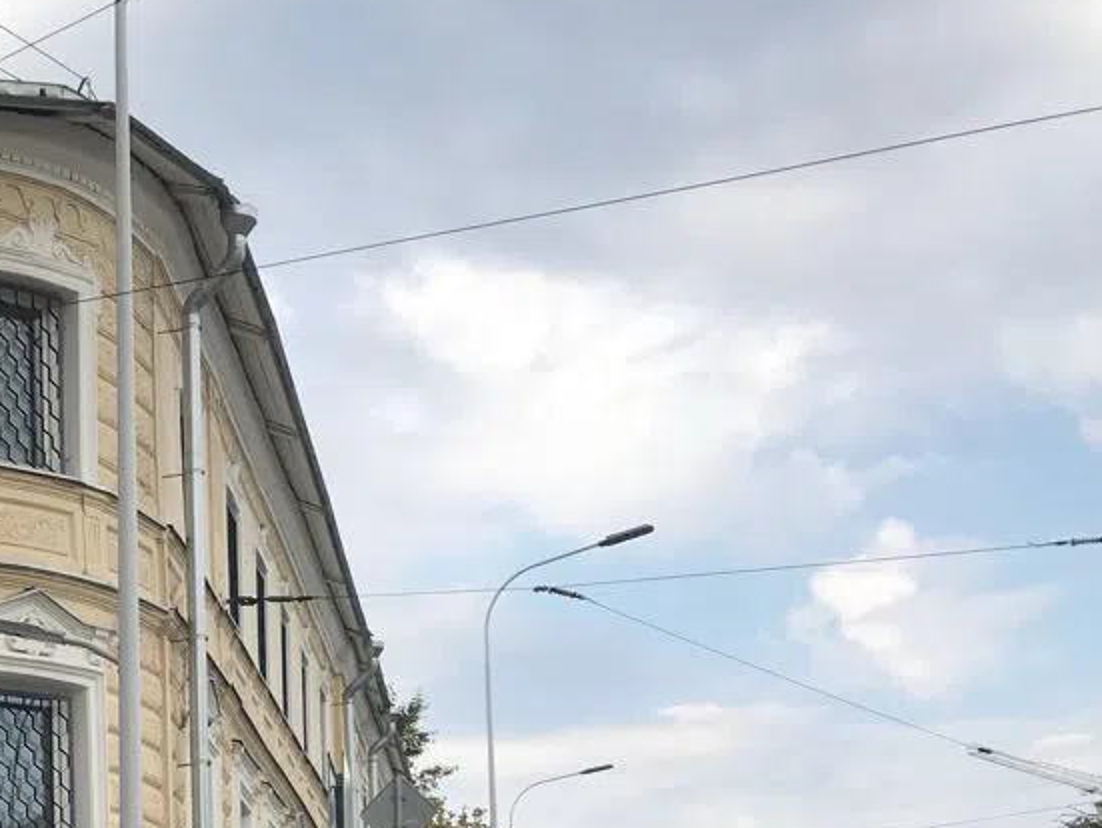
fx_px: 2071
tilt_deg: +10.7
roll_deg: +1.3
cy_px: 900
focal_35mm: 65
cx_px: -78
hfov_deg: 27.5
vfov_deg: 21.5
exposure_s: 1/1294
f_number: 1.8
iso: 20
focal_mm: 3.99
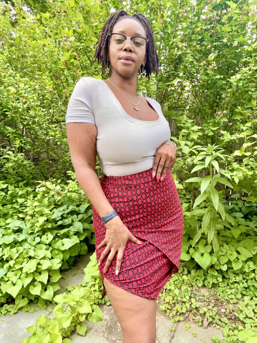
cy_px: 172
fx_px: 228
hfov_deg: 58.9
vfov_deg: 73.9
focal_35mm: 23
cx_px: 128
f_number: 1.9
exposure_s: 1/121
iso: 80
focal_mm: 2.69
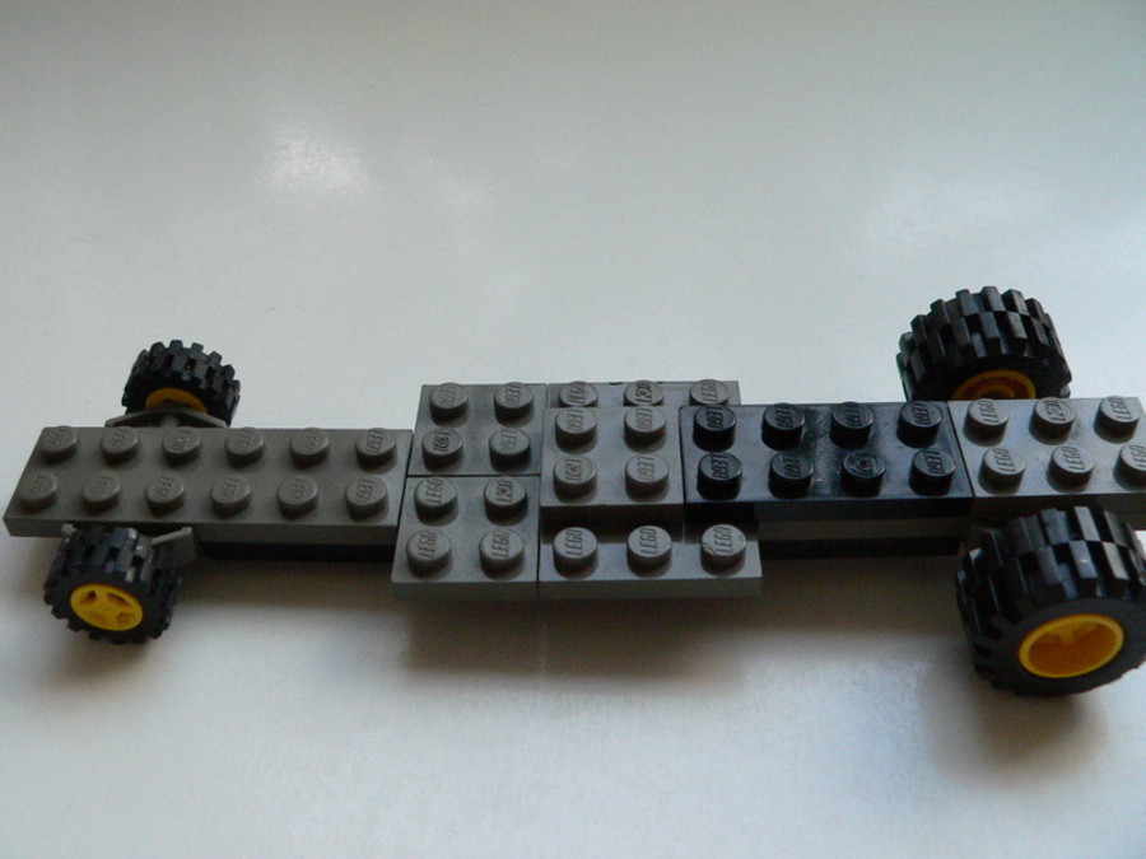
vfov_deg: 39.7
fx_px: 1192
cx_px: 573
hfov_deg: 51.4
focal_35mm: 36
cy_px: 430
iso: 400
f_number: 4
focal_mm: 6
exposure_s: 1/200
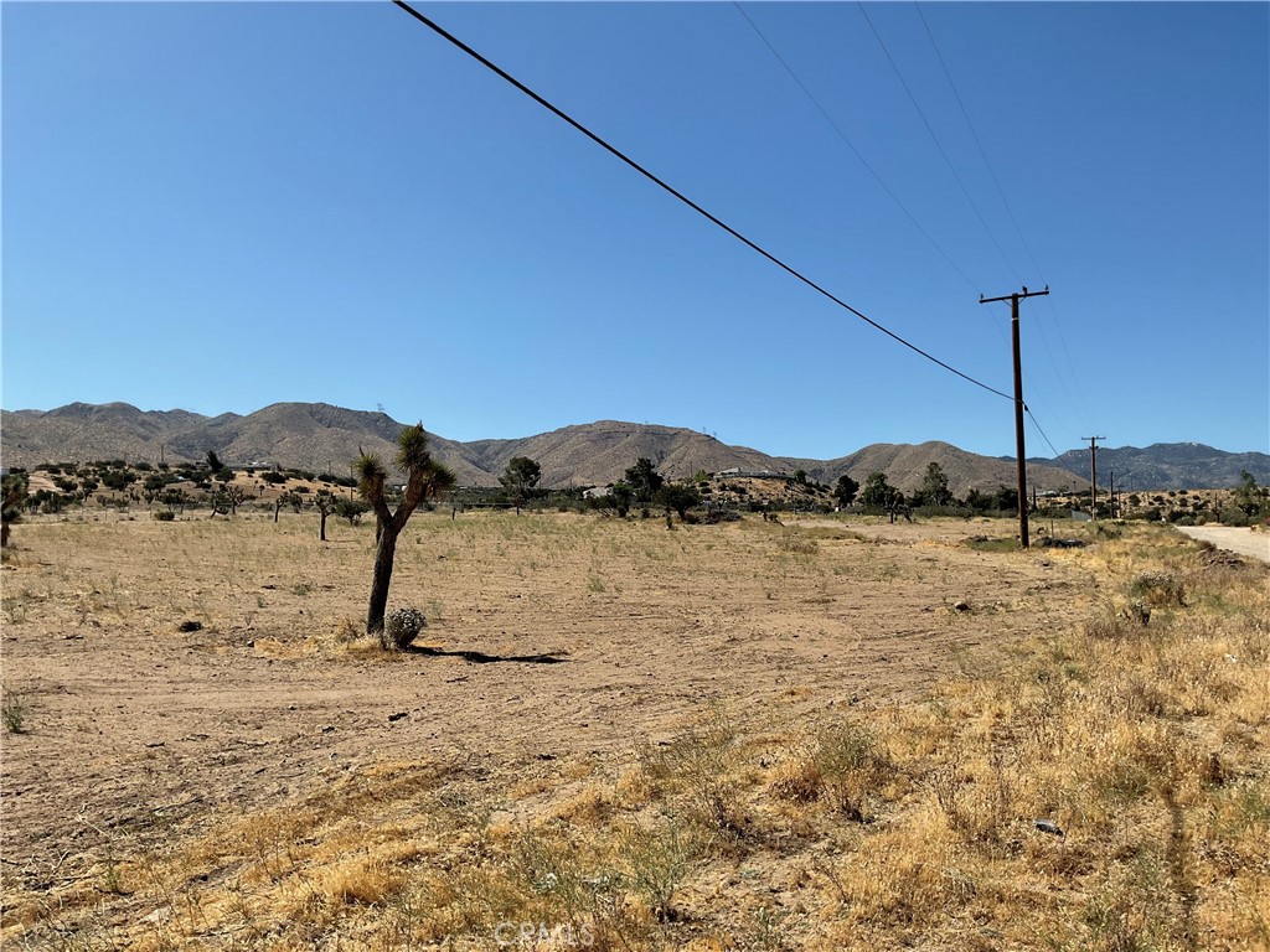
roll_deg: -0.7
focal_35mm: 29
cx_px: 635
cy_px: 476
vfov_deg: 48.2
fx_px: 1064
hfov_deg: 61.7
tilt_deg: +2.6
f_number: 1.8
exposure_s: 1/2801
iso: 16
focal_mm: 3
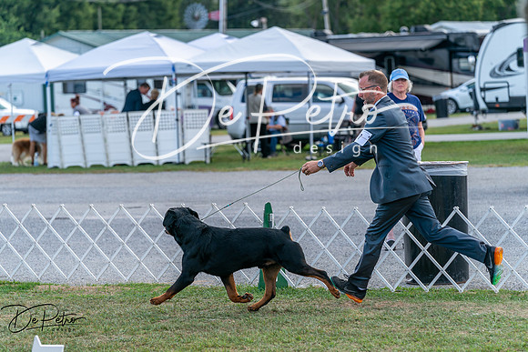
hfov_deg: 13.7
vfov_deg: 9.2
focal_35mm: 150
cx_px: 264
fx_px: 2200
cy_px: 176
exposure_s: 1/1600
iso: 640
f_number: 4.5
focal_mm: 150
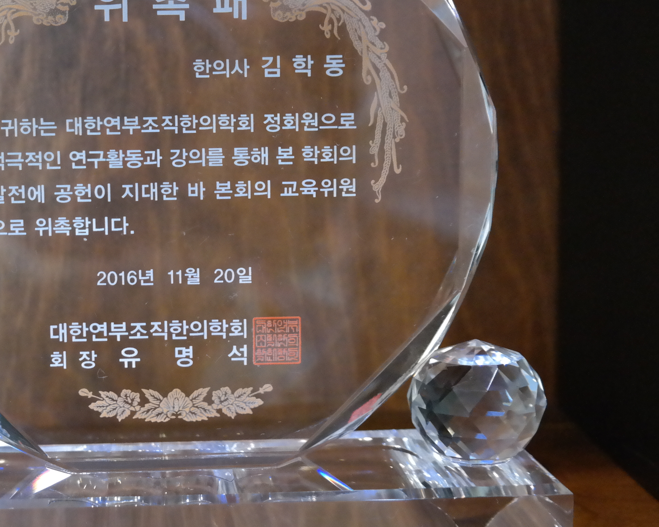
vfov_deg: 23.5
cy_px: 242
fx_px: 1268
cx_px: 155
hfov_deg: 28.7
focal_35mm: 65
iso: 3200
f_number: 4
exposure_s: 1/50
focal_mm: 24
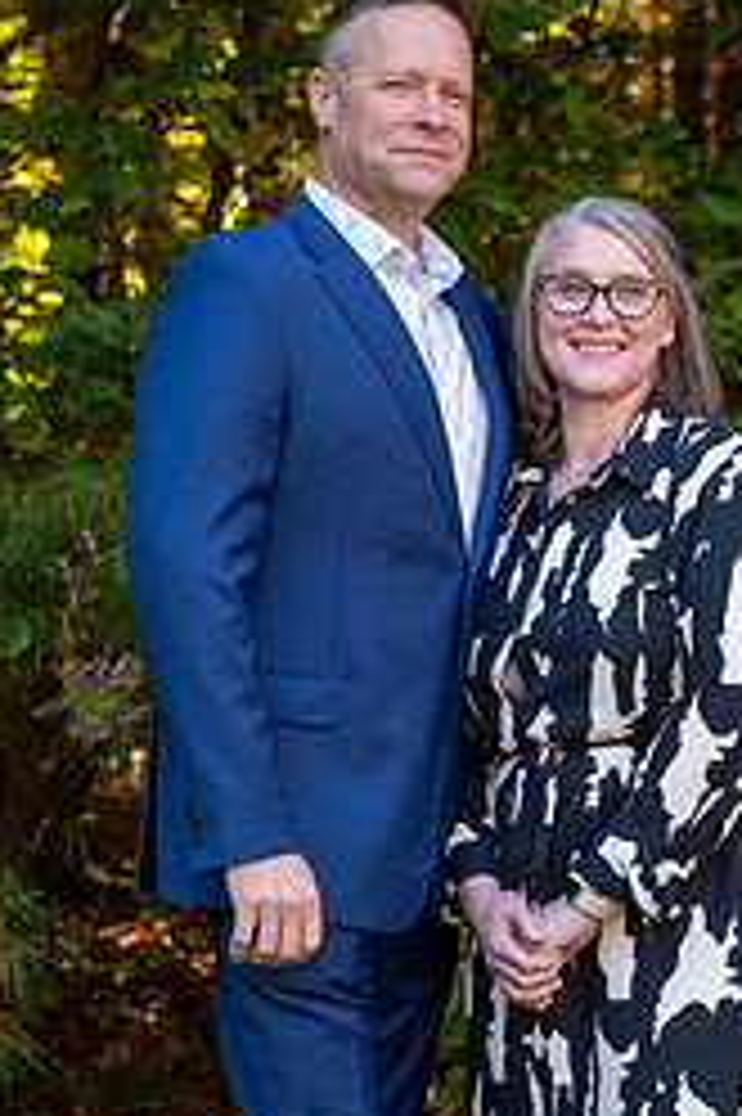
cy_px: 752
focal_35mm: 136
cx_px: 519
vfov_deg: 15.1
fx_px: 4210
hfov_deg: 10.1
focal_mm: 75
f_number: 4.5
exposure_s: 1/200
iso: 900
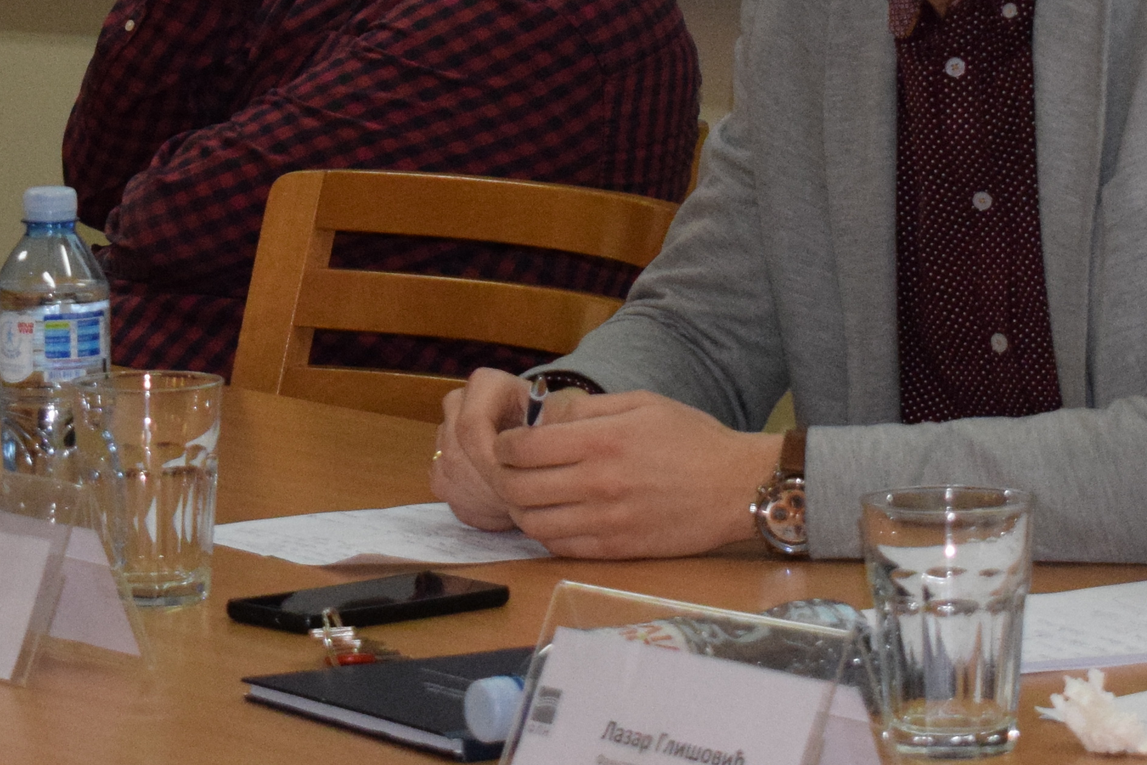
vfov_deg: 6.3
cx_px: 496
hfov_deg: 9.6
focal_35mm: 215
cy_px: -282
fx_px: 6837
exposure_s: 1/160
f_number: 5.6
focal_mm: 45
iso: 2500
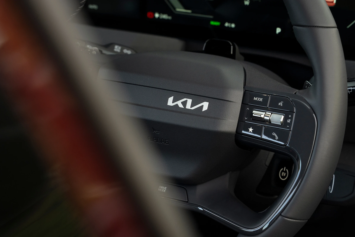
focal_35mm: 114
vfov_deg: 12.0
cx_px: 178
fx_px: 1124
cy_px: 118
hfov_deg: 17.9
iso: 1000
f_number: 6.3
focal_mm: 114
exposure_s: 1/125
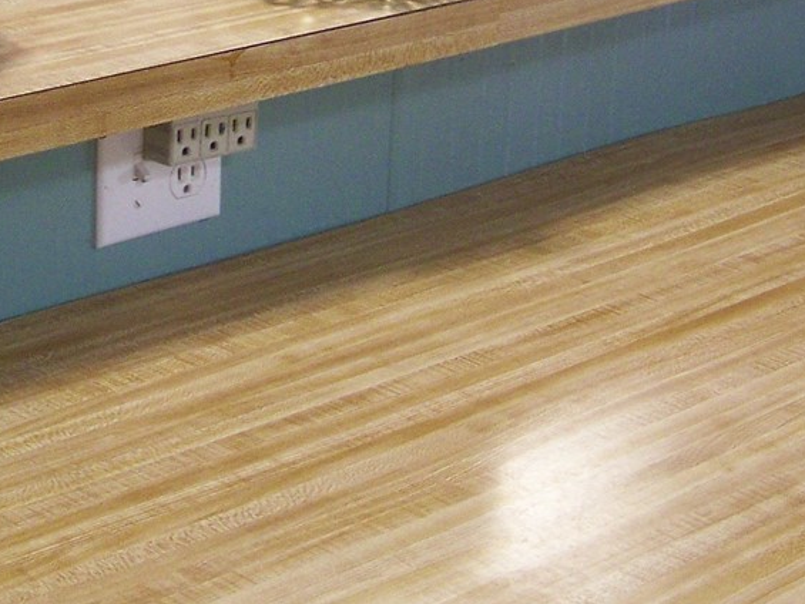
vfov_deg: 14.3
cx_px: 241
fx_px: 2373
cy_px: 26
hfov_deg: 19.2
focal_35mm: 102
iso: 160
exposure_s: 1/30
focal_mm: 5.85
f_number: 2.8
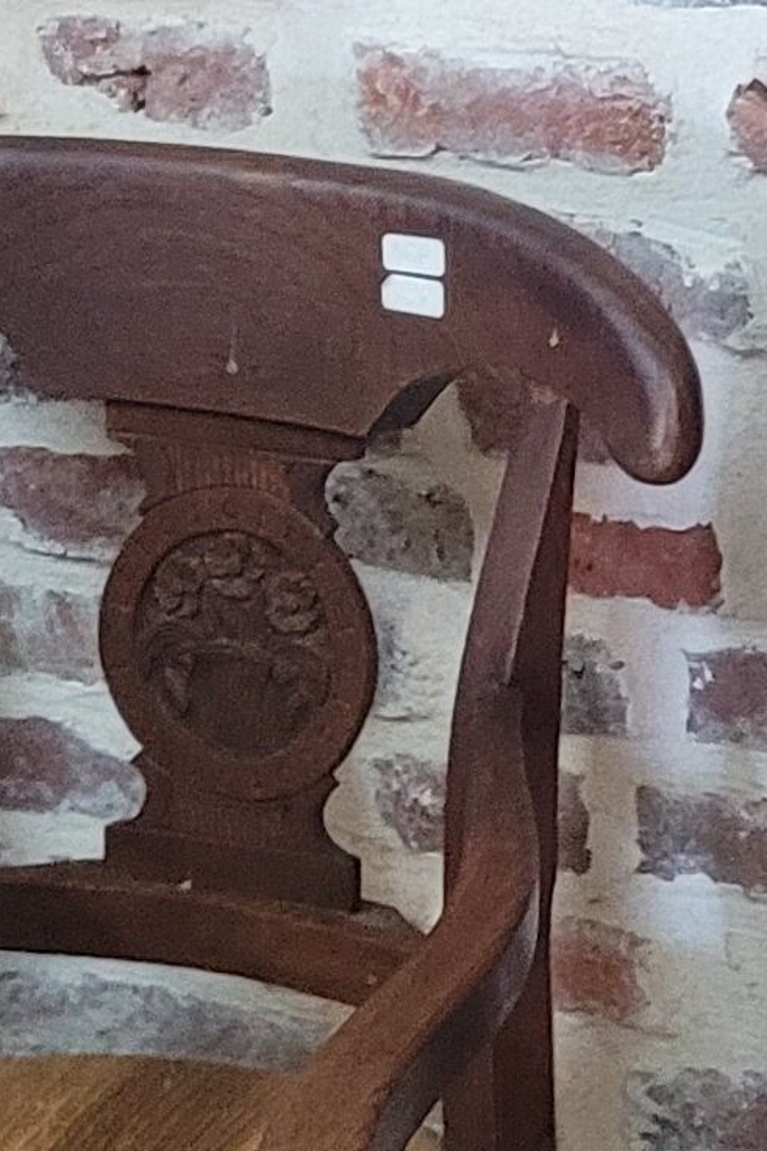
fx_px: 4732
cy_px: -212
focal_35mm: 148
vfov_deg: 13.5
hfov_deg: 8.6
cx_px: 1692
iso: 500
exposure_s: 1/50
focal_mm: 5.4
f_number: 1.8
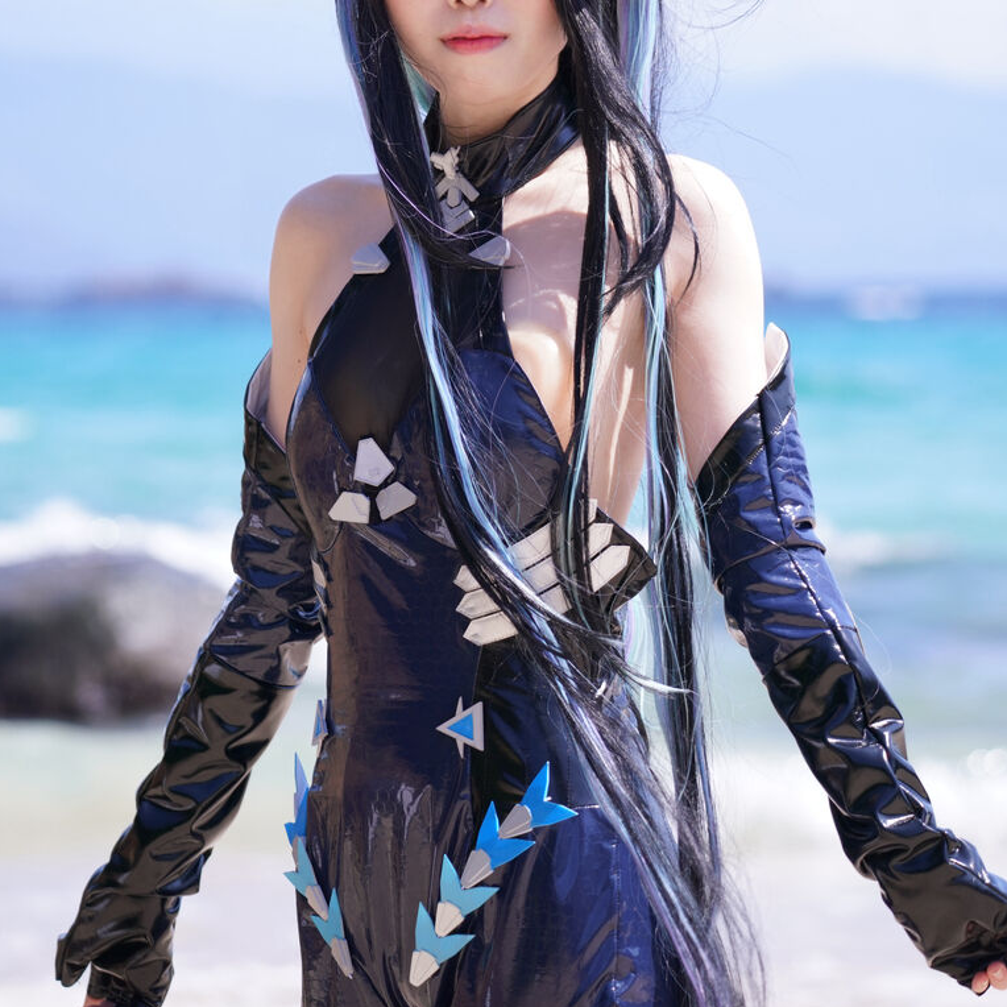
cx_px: 504
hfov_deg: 8.7
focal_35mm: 201
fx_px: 6608
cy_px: 295
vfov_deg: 8.7
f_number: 6.3
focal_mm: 156.6
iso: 400
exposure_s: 1/800
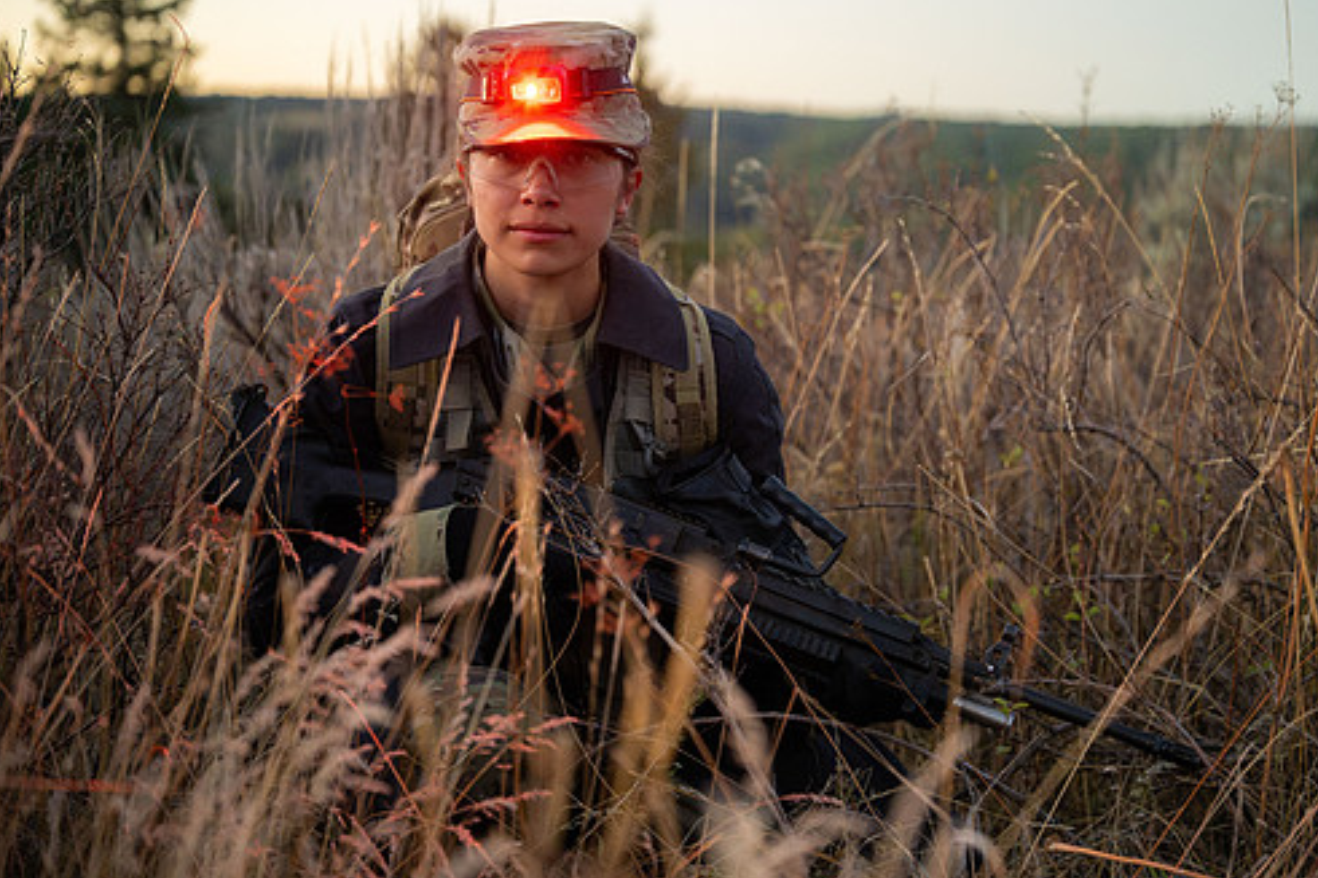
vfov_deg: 20.9
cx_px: 762
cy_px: 409
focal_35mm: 65
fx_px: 2379
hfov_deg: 30.9
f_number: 2.8
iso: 5000
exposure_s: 1/125
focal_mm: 55
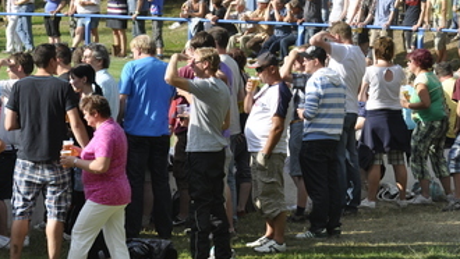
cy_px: 42
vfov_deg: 5.4
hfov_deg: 9.5
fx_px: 2755
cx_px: 258
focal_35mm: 226
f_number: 8
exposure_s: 1/250
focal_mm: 95
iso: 200
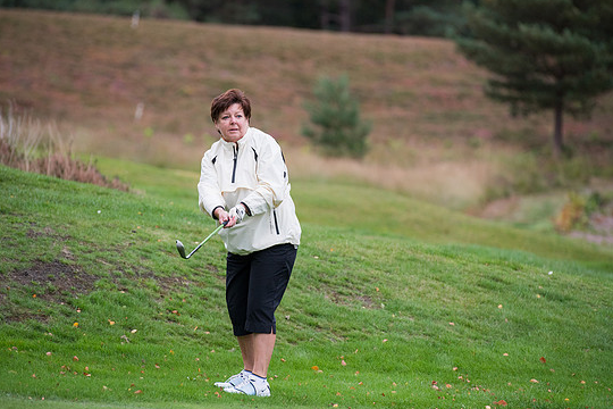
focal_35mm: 215
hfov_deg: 9.6
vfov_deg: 6.4
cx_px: 303
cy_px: 208
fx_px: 3661
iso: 1000
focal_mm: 200
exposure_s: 1/1250
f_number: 4
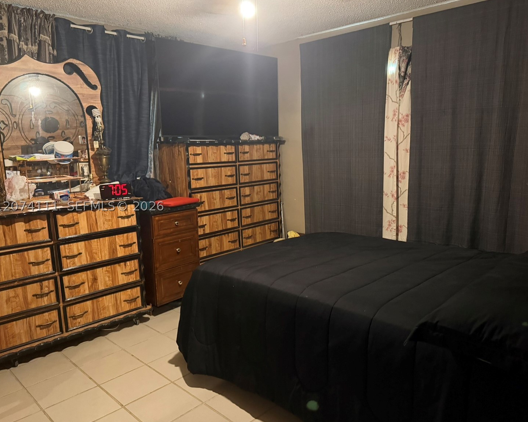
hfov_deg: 66.0
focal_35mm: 26
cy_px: 206
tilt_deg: -8.7
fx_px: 406
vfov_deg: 54.9
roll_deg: +2.1
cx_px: 276
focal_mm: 6.76
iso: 1000
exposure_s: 1/30
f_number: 1.78
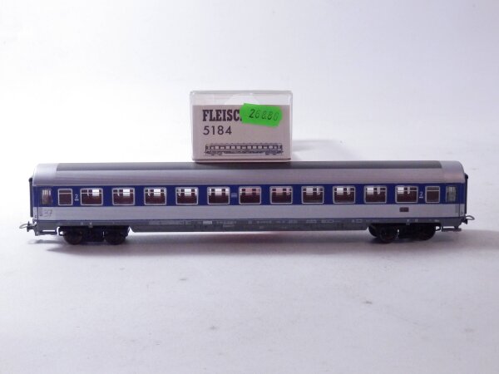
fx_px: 951
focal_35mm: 66
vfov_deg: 22.3
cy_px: 187
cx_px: 250
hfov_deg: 29.4
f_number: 4.4
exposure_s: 1/160
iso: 800
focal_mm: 11.9
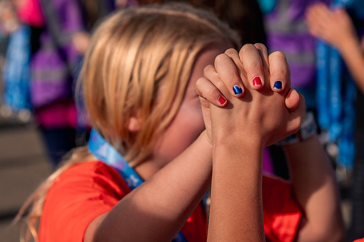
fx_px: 1249
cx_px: 220
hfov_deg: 16.6
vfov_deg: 11.1
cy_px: 139
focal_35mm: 124
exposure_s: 1/1600
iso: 200
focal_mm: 85
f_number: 5.6
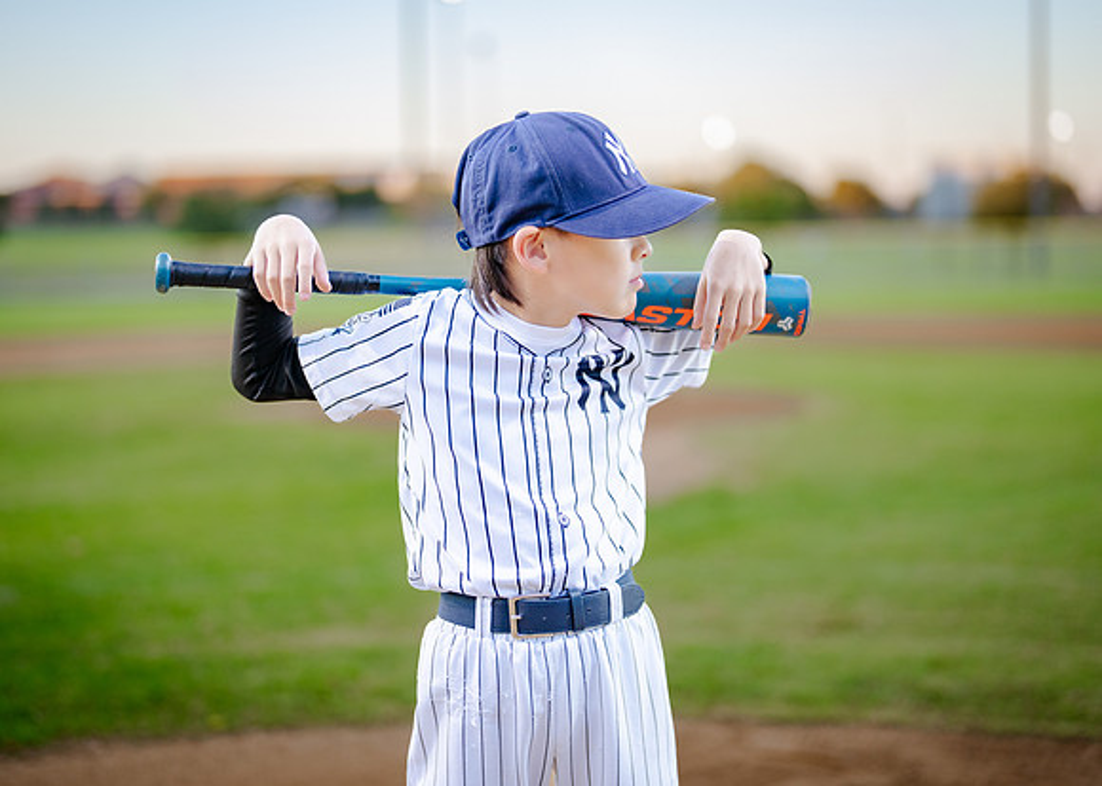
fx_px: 1878
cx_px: 542
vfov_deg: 23.6
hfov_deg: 32.7
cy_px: 343
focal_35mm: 60
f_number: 1.2
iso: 250
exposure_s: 1/1000
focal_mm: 50
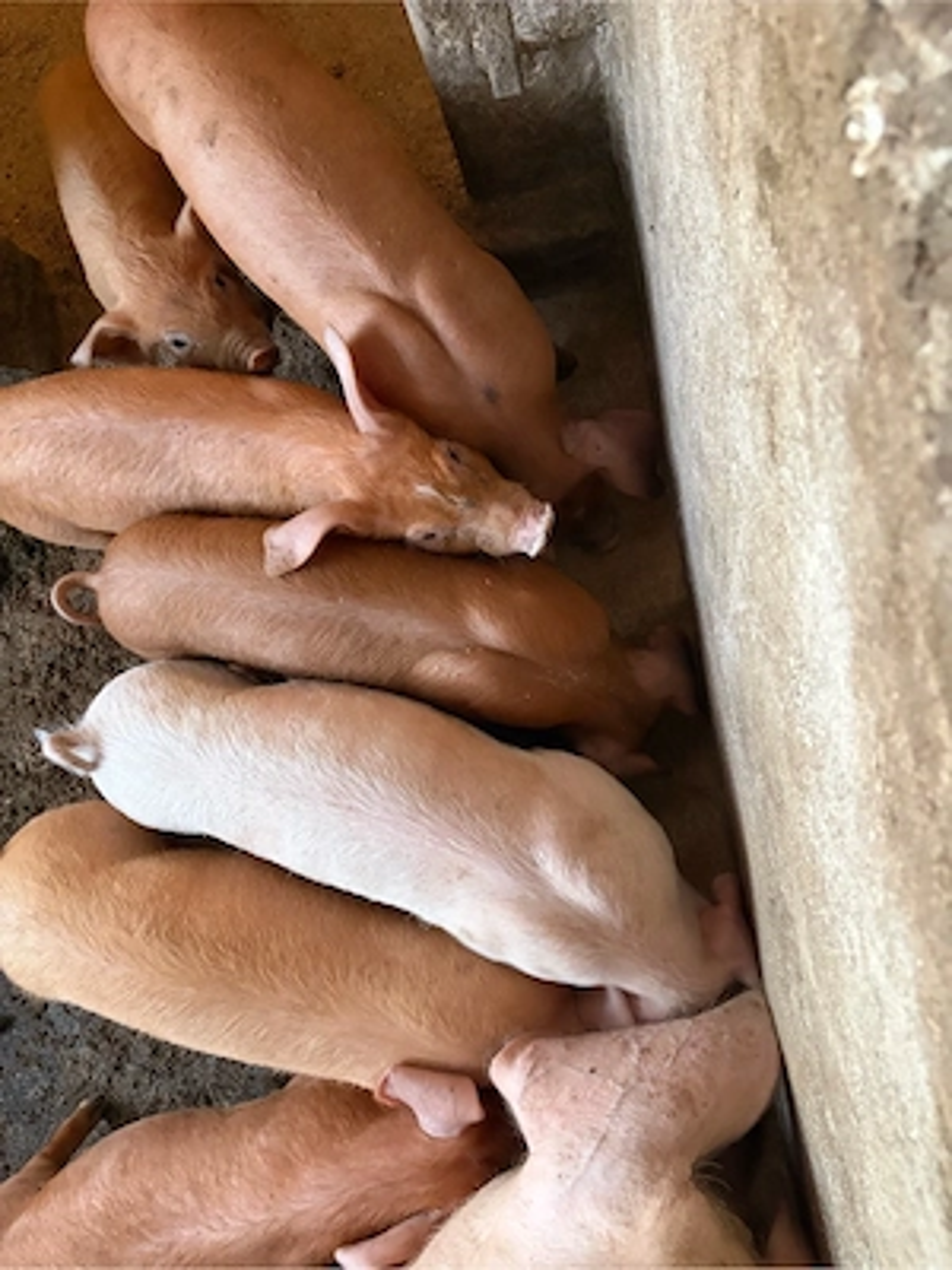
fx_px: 953
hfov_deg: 53.1
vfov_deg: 67.3
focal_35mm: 26
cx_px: 476
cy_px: 635
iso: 500
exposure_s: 1/54
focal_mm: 5.96
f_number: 1.6
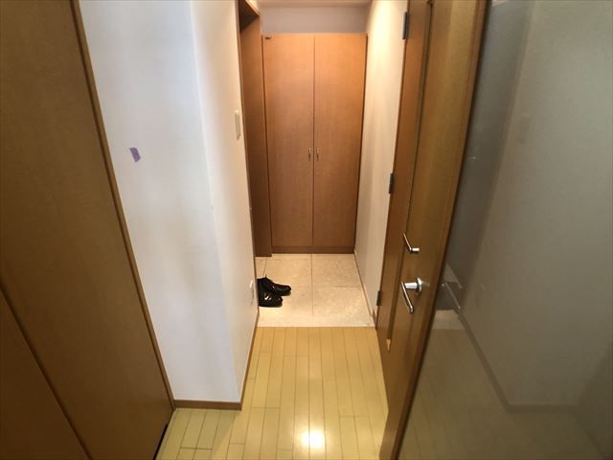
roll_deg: -0.1
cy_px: 230
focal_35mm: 28
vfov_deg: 49.7
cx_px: 306
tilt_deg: -24.8
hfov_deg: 63.4
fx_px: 496
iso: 64
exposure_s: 1/17
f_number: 1.8
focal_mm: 3.99
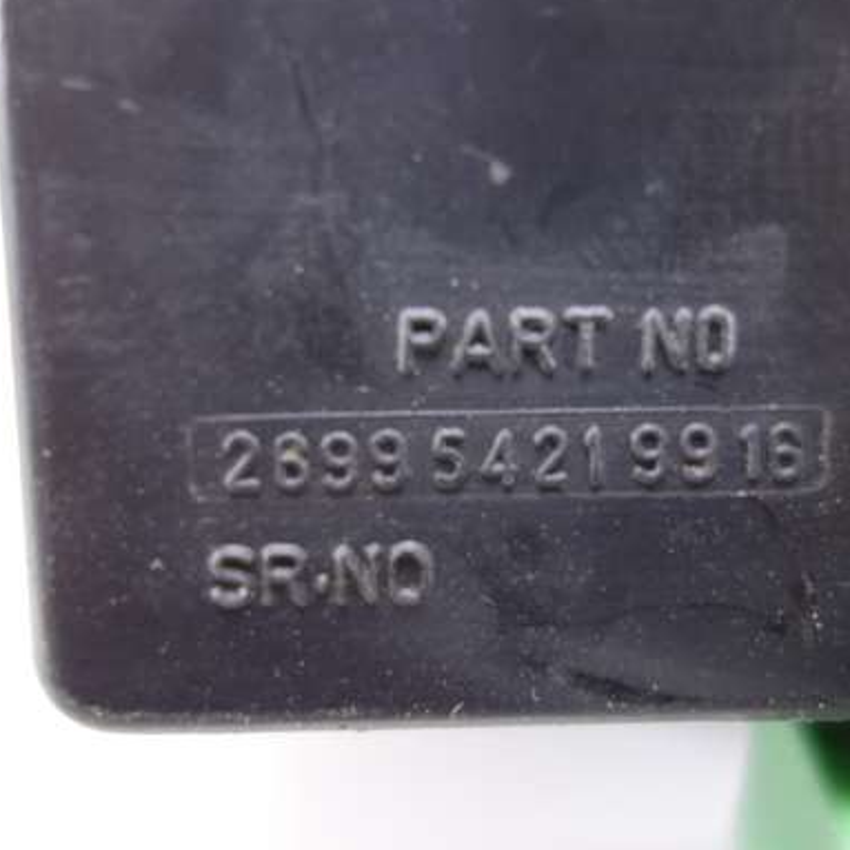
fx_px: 1417
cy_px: 414
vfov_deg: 33.4
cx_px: 522
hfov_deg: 33.3
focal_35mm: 51
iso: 160
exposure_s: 1/30
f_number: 1.8
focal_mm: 10.4
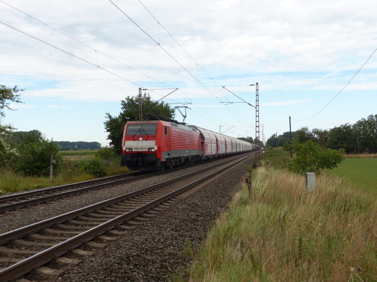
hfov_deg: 47.9
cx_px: 188
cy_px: 141
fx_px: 425
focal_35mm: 39
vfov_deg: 36.8
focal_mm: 7
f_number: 4
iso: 100
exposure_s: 1/640
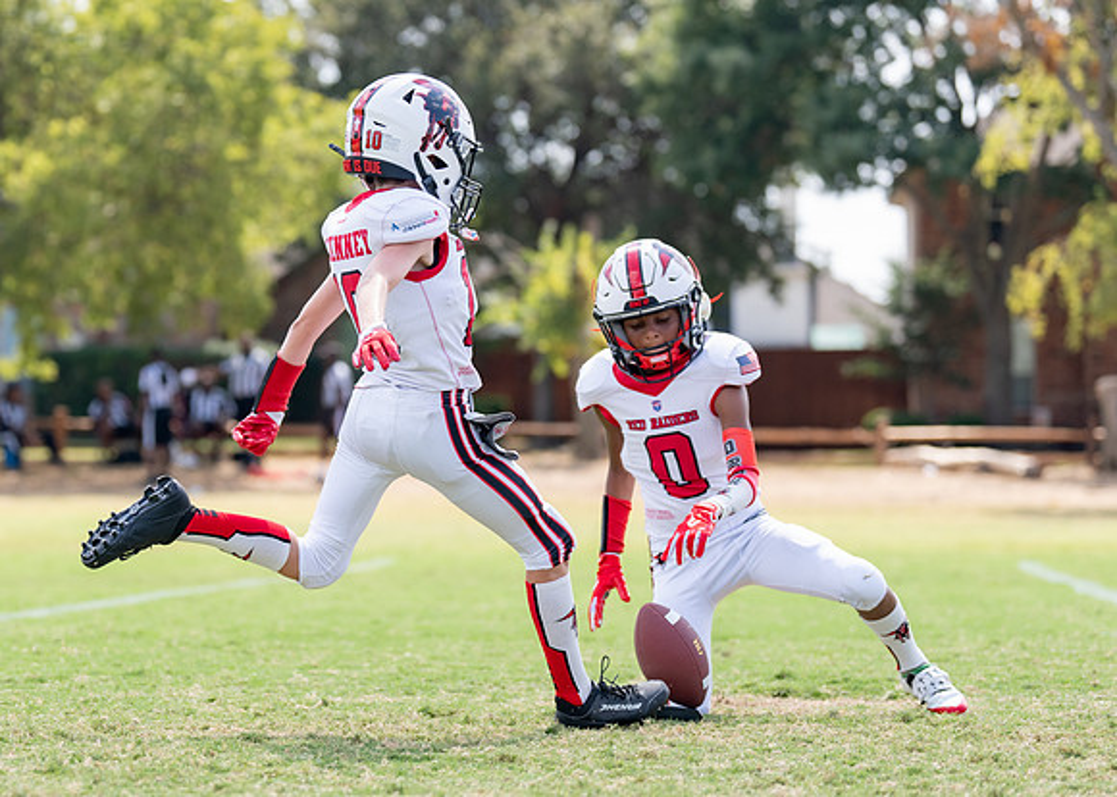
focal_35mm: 139
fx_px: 4413
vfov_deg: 10.3
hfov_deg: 14.4
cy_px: 387
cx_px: 353
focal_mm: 96
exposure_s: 1/1250
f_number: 2.8
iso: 200
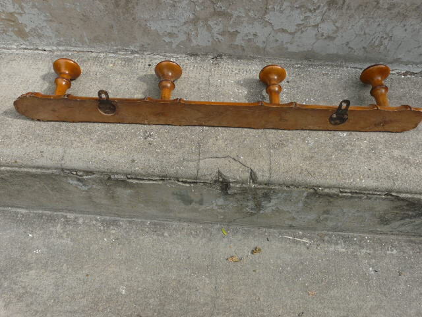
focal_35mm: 28
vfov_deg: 49.7
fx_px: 341
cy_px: 158
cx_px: 211
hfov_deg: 63.4
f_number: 5
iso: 100
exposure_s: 1/250
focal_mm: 4.6
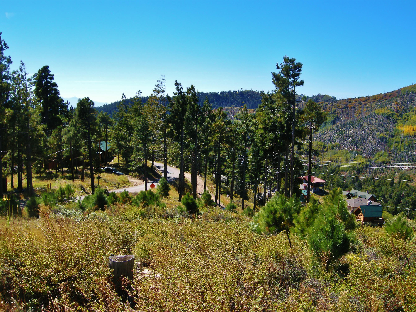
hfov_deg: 52.6
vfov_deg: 40.7
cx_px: 208
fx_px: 421
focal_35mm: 35
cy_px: 156
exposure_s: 1/201
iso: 64
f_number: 5.4
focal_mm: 7.5
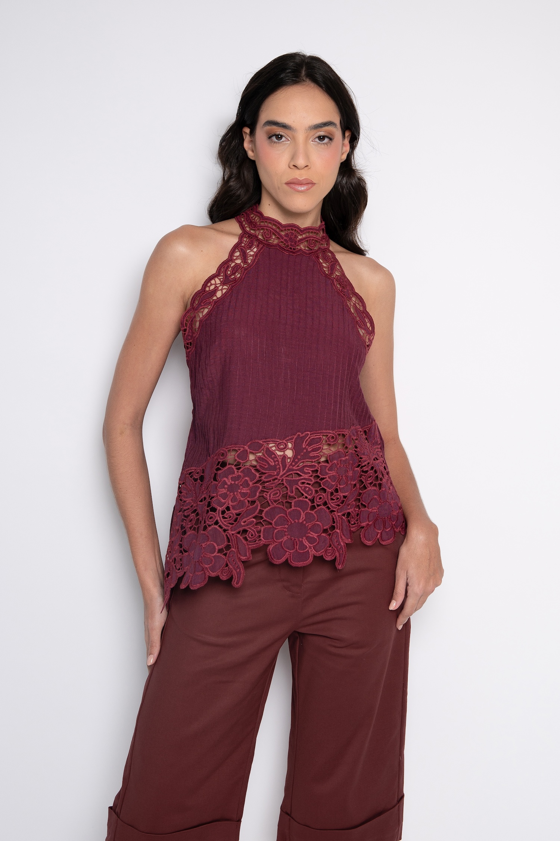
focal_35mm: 45
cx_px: 280
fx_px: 1051
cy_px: 420
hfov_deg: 29.8
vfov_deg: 43.6
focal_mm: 45
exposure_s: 1/125
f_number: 5
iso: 160
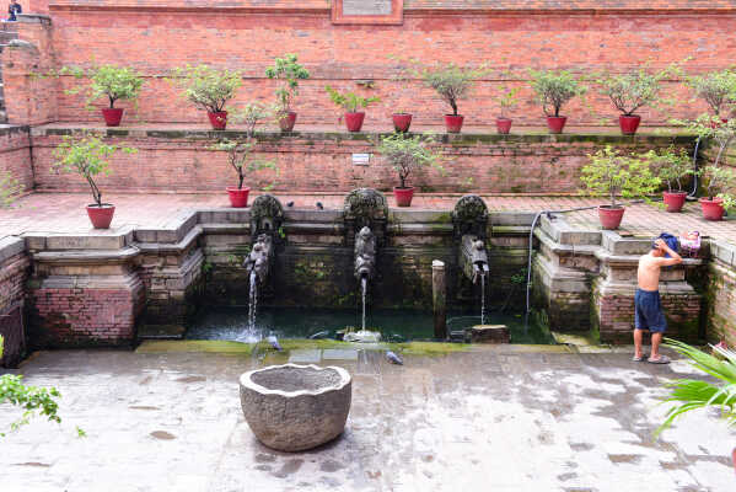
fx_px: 736
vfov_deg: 36.9
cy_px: 246
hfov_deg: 53.1
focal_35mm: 36
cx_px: 368
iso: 500
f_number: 6.3
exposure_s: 1/200
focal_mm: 36
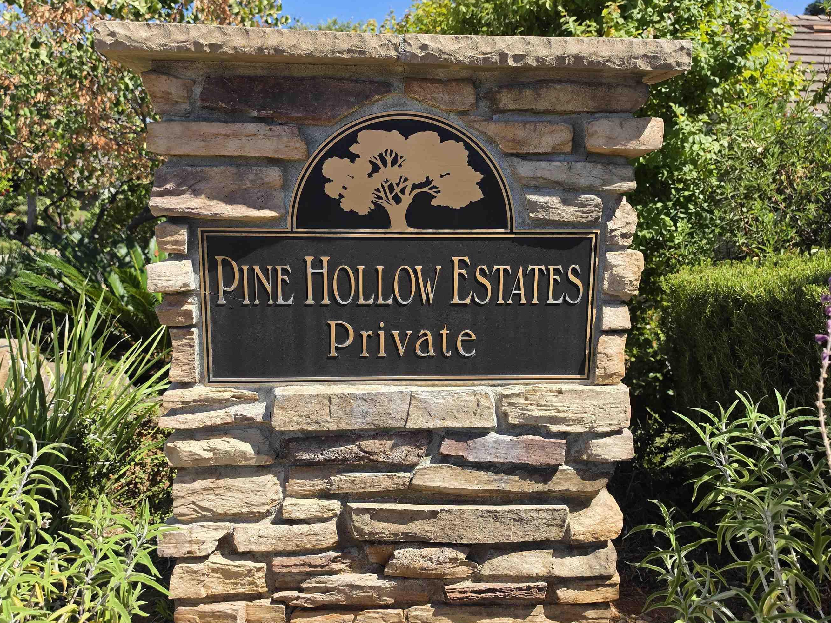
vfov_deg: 51.3
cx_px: 412
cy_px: 301
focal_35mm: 27
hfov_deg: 65.3
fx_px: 648
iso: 64
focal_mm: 6.5
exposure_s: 1/3427
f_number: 1.4
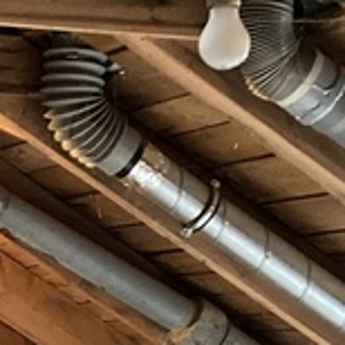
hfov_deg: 10.5
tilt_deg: +2.8
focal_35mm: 161
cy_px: 332
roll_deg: -0.3
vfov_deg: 10.8
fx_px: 1815
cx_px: -148
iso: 640
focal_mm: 3.99
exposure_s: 1/25
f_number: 1.8
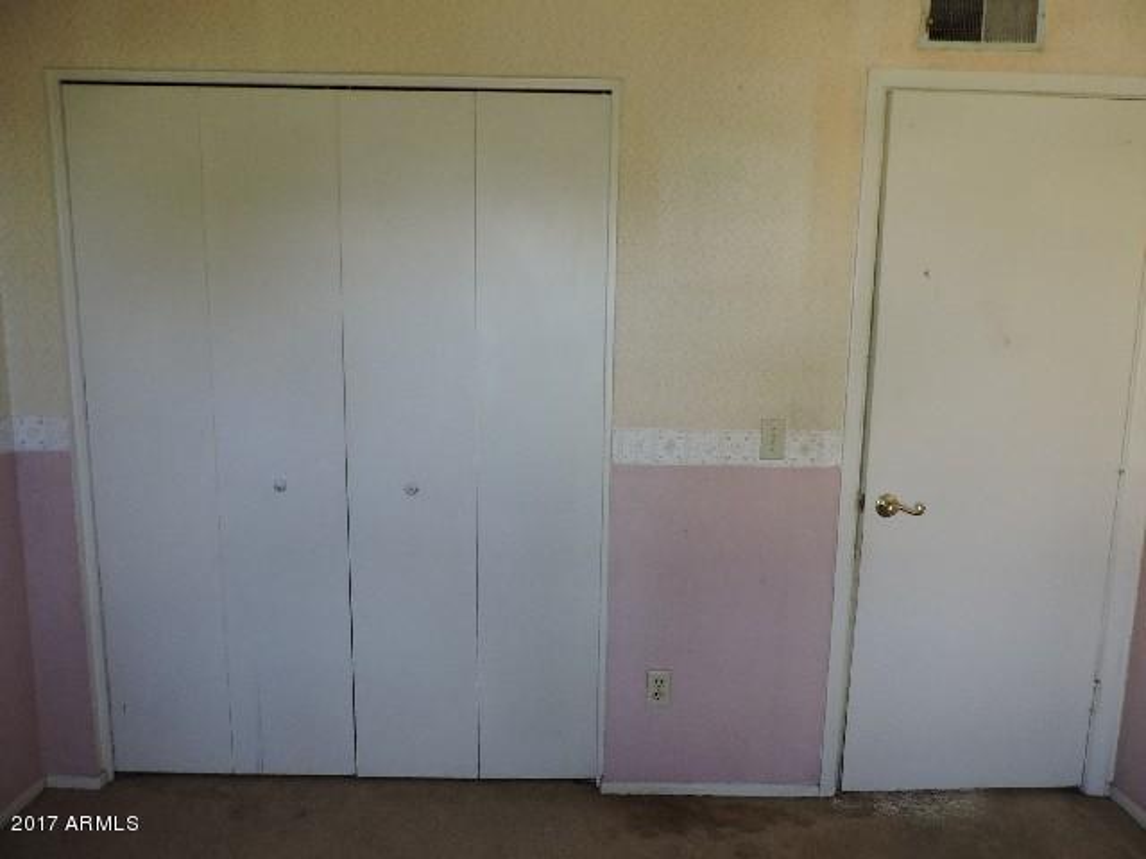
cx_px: 573
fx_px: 795
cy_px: 430
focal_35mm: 24
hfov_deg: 71.6
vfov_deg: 56.8
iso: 320
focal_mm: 4.3
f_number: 3
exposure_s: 1/30
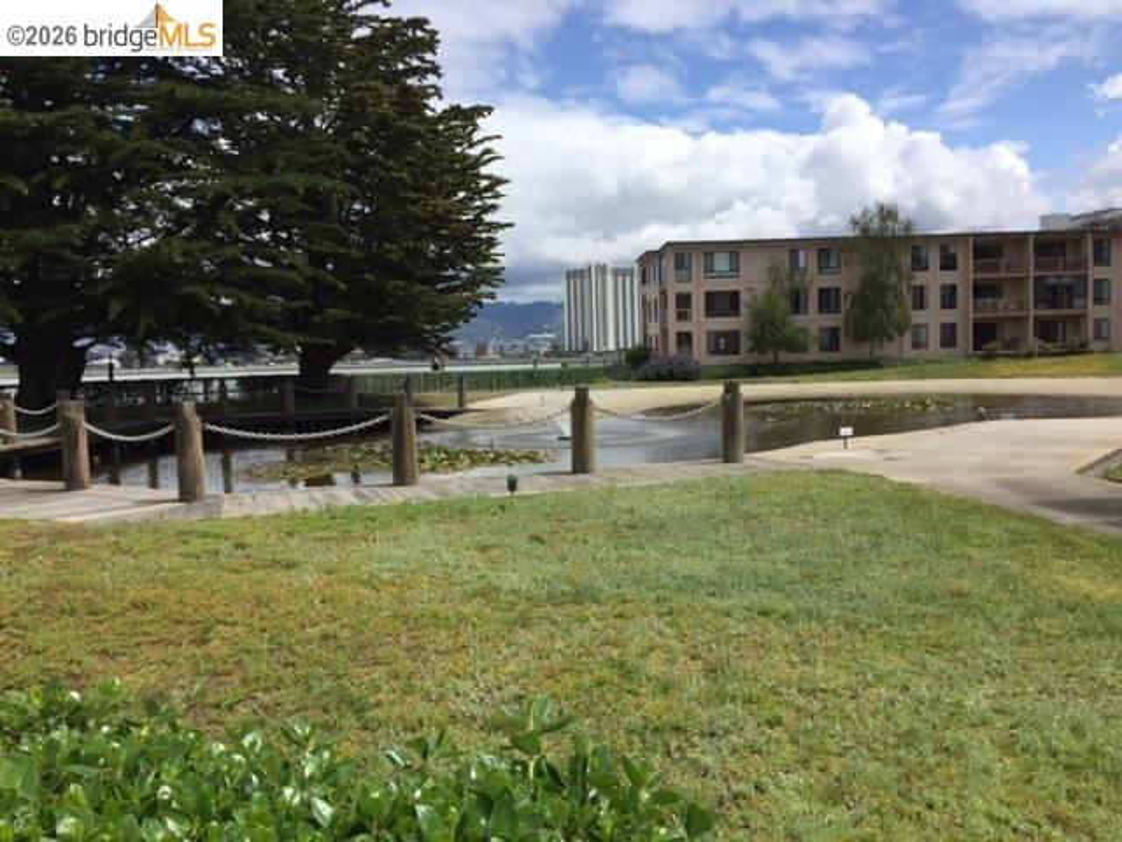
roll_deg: +0.8
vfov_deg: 48.2
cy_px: 421
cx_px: 561
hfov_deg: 61.7
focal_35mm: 29
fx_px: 940
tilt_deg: -2.5
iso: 32
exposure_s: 1/3300
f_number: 2.2
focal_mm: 4.15
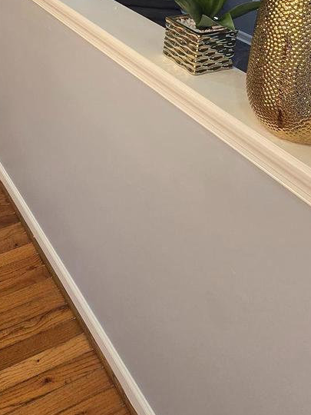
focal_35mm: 37
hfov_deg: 34.6
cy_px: -48
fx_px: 443
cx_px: -10
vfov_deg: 40.1
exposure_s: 1/60
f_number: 2.2
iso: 80
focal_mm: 2.2
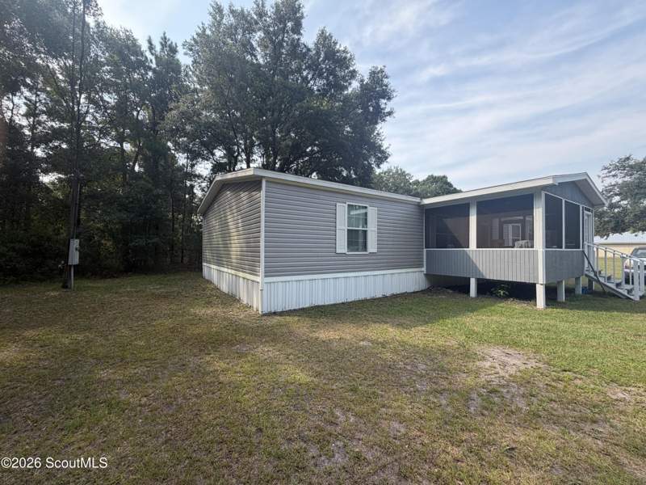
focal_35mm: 14
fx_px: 261
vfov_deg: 85.7
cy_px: 242
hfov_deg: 102.1
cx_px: 323
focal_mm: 2.22
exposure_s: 1/619
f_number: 2.2
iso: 40
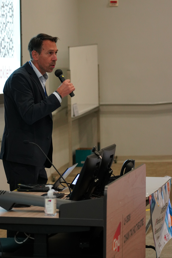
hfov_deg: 9.4
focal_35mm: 146
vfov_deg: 14.0
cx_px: 77
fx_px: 1046
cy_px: 84
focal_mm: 105
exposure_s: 1/125
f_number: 4
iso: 3200
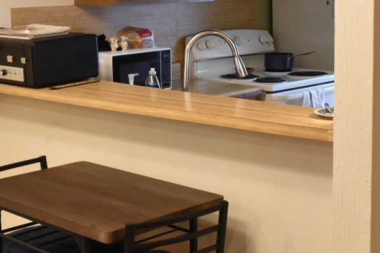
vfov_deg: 18.6
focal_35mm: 73
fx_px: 770
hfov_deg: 27.7
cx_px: 225
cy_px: 91
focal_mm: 18
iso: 1250
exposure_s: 1/30
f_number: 4.5
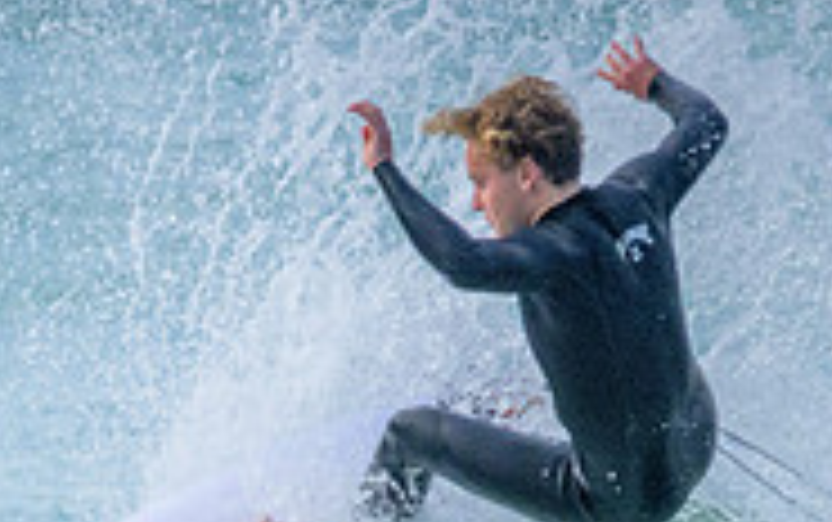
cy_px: 781
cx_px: 31
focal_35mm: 2552
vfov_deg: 0.5
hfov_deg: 0.8
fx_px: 57919
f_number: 11
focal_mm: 800
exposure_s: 1/1250
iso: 4000
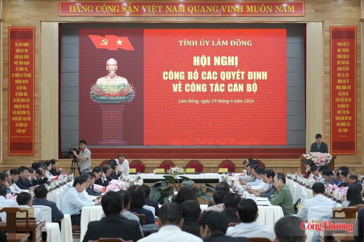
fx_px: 839
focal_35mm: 83
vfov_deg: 16.4
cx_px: 182
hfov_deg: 24.5
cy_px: 121
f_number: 3.5
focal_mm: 55
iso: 1250
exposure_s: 1/160
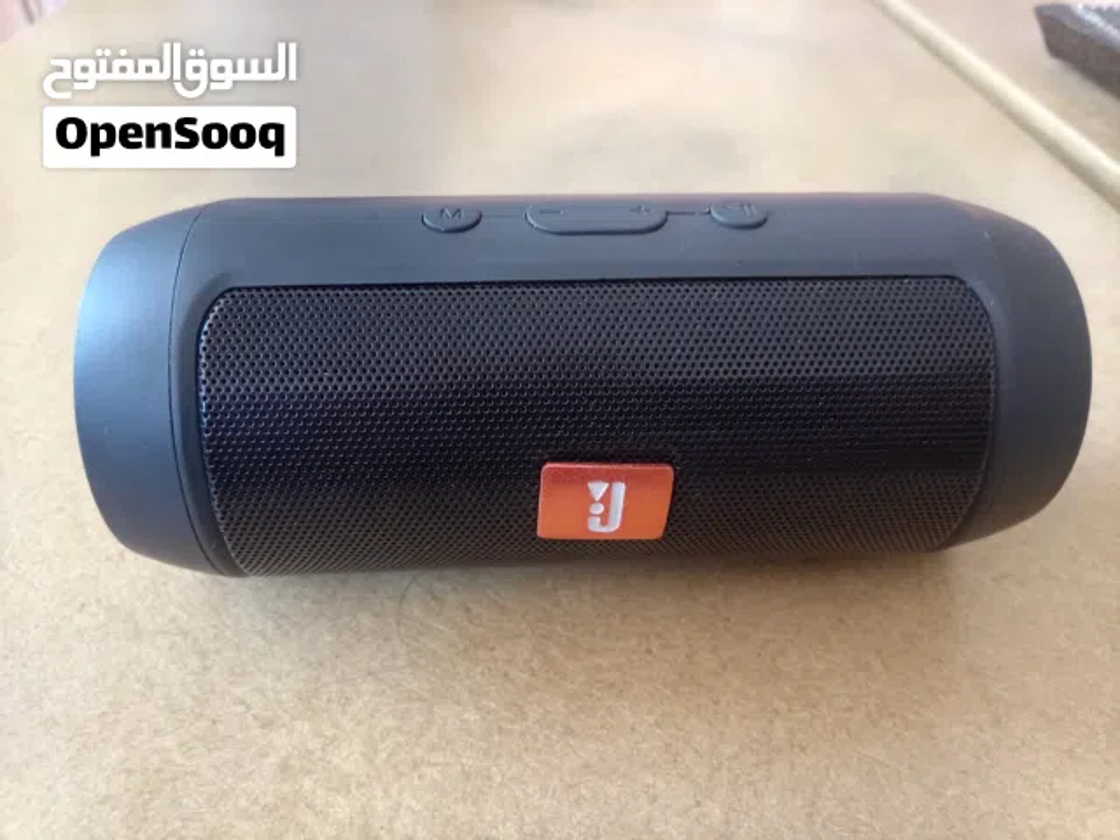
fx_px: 809
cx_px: 560
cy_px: 420
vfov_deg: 54.9
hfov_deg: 69.4
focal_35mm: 25
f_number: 1.8
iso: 294
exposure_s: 1/25
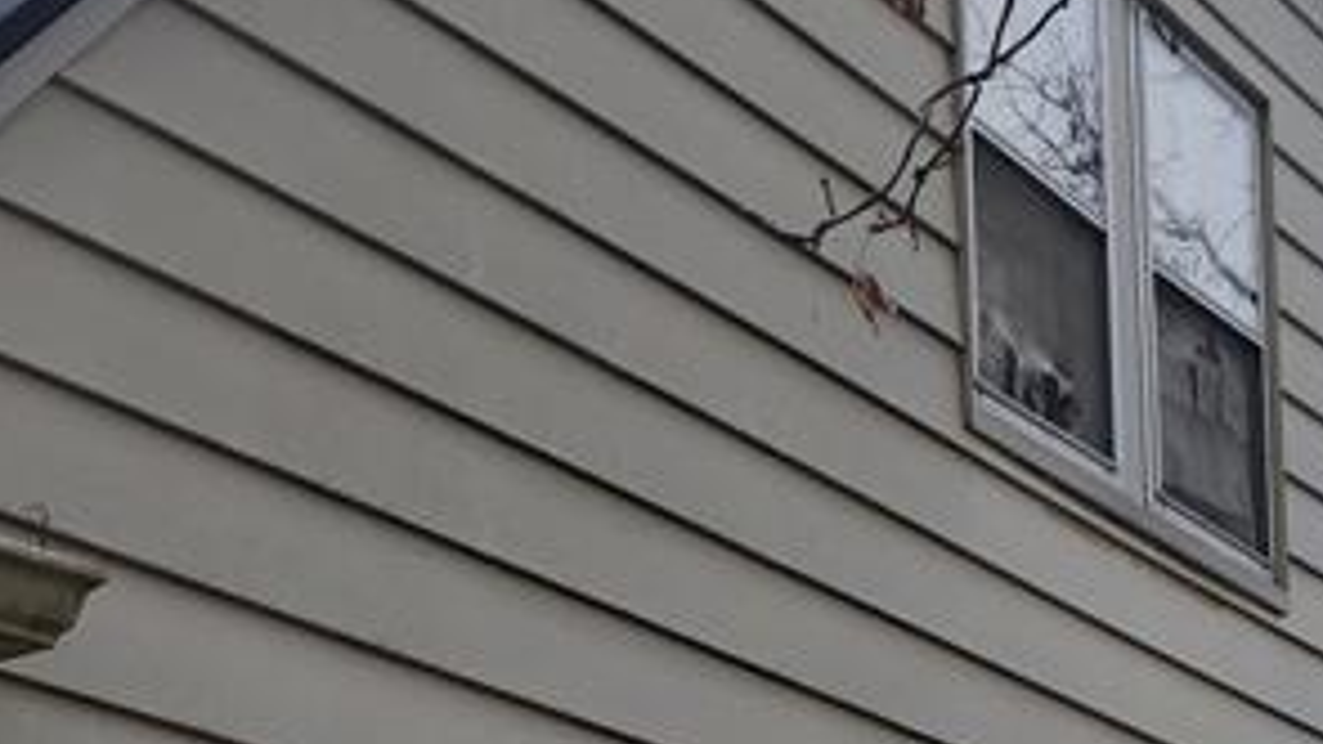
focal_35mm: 87
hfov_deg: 24.4
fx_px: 3052
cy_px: 1219
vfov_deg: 12.9
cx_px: 556
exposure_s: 1/188
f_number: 1.8
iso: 12
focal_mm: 6.4
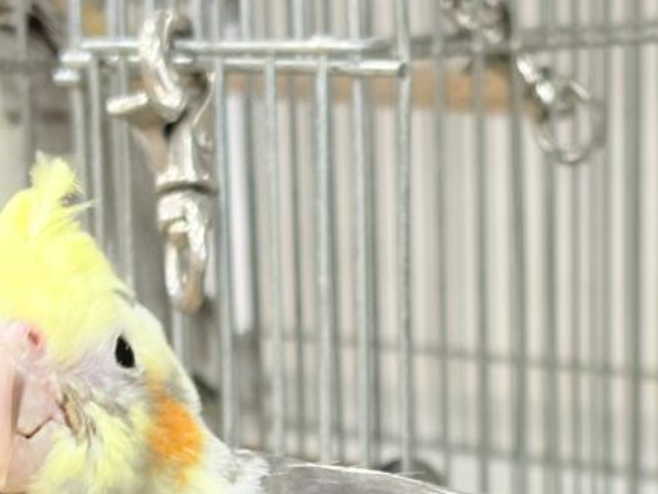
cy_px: 561
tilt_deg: -11.8
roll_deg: +1.1
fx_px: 2738
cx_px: 448
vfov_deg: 10.2
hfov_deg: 13.7
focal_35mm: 144
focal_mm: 5.96
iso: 80
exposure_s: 1/50
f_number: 1.6
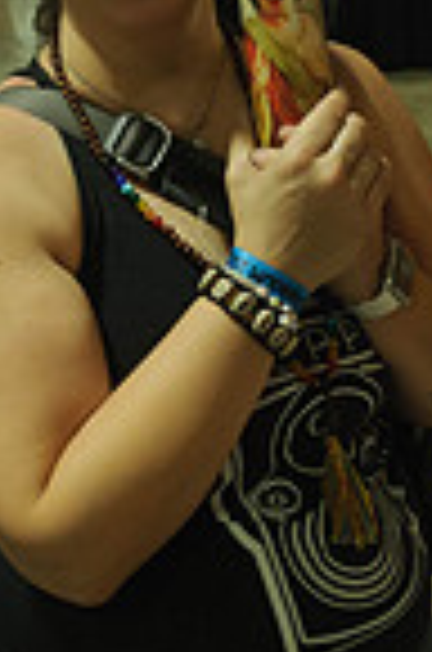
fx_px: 1519
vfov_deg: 23.9
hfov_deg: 16.2
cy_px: 144
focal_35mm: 84
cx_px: 200
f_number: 3.5
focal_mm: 18
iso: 800
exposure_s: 1/50
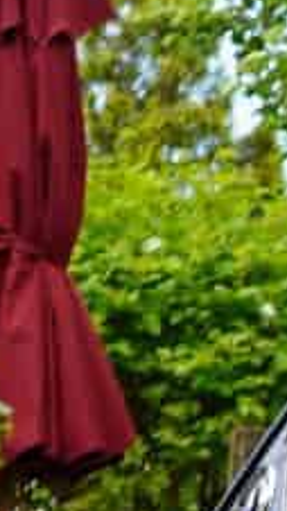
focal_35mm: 545
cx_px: 1788
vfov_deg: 4.0
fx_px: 7379
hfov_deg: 2.1
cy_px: 579
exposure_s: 1/100
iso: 100
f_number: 7.1
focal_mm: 49
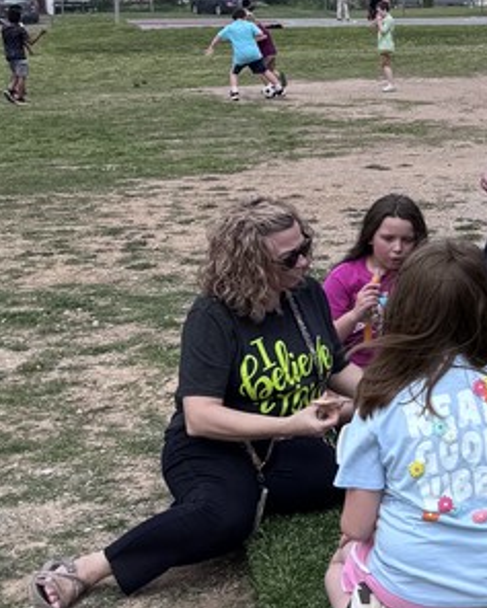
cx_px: 555
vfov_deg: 23.5
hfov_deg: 18.2
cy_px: 218
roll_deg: +0.1
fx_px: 1459
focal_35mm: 81
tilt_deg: -8.9
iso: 80
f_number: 1.78
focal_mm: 6.76
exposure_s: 1/5814
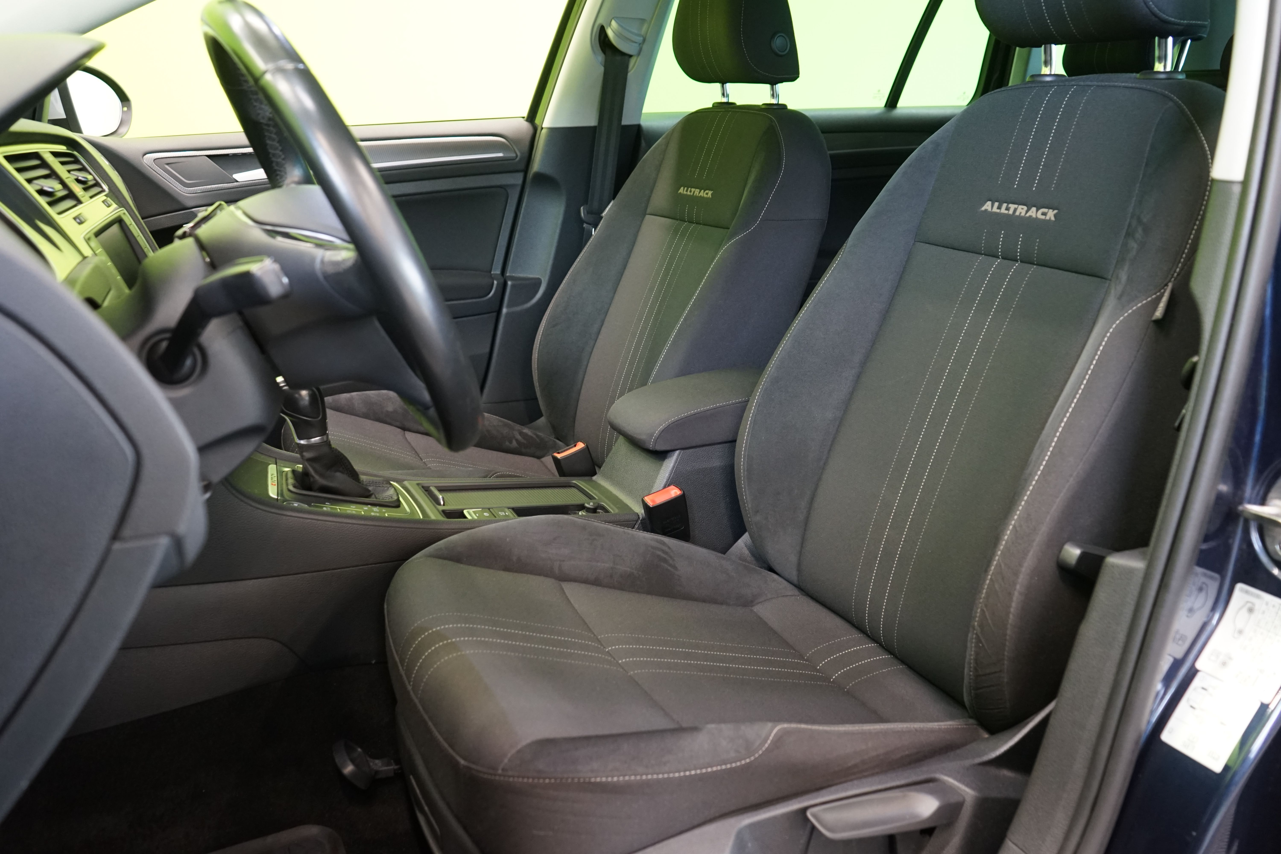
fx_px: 1067
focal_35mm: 30
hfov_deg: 61.9
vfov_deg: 43.6
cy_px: 427
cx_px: 640
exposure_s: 1/20
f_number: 5
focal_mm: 30
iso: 2000
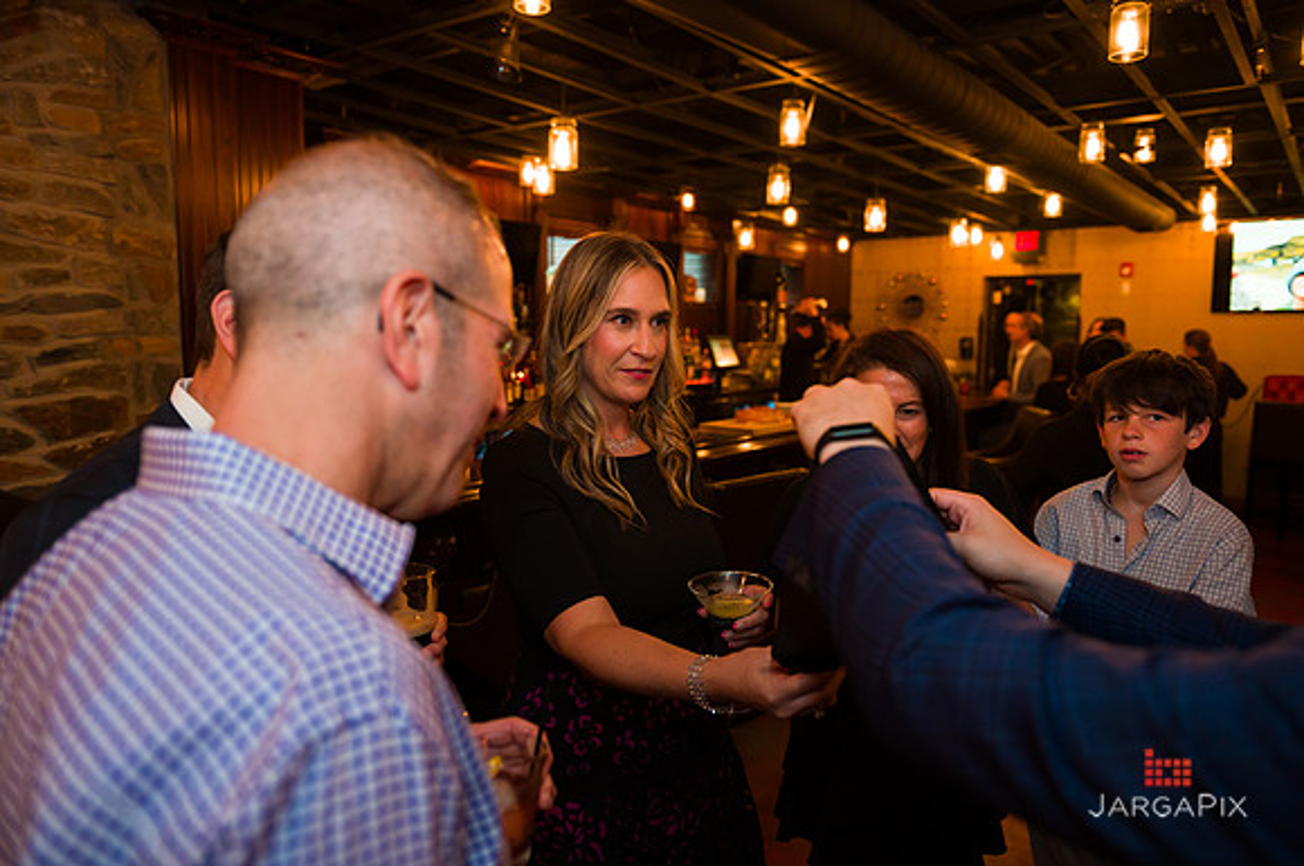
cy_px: 433
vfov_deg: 52.0
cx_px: 653
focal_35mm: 25
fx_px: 888
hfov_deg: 72.6
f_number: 3.2
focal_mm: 24
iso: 1600
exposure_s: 1/200
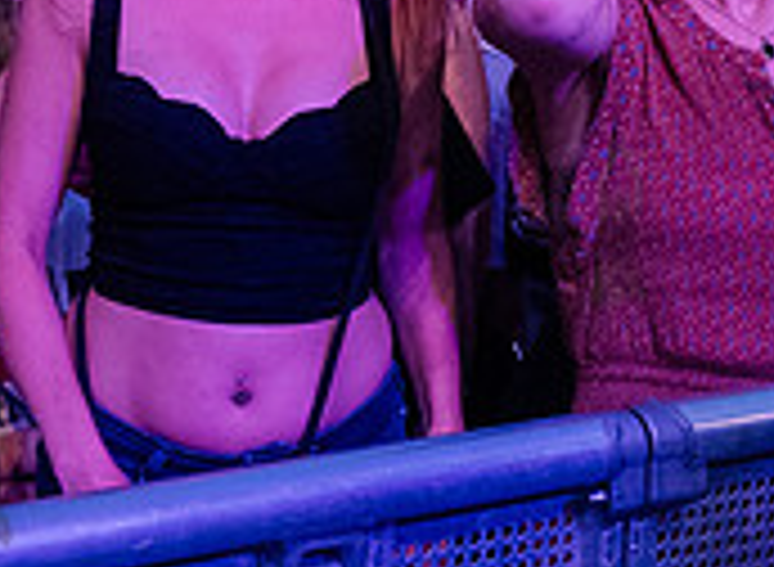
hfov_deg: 21.9
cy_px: -17
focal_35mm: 89
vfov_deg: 16.0
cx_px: 136
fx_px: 1973
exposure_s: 1/320
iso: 6400
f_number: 4
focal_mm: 24
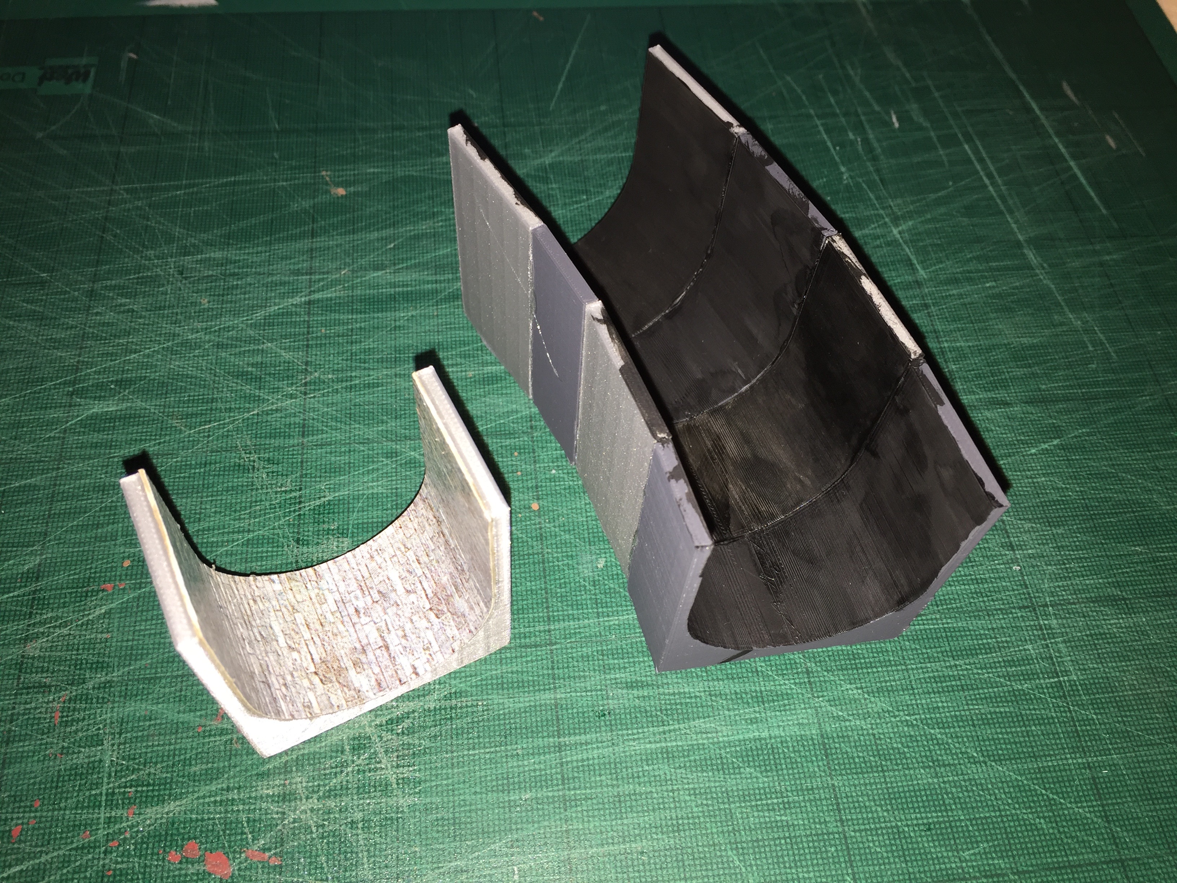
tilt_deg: -58.5
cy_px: 442
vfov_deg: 48.2
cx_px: 588
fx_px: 986
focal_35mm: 29
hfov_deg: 61.7
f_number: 2.2
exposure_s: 1/33
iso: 40
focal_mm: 4.15
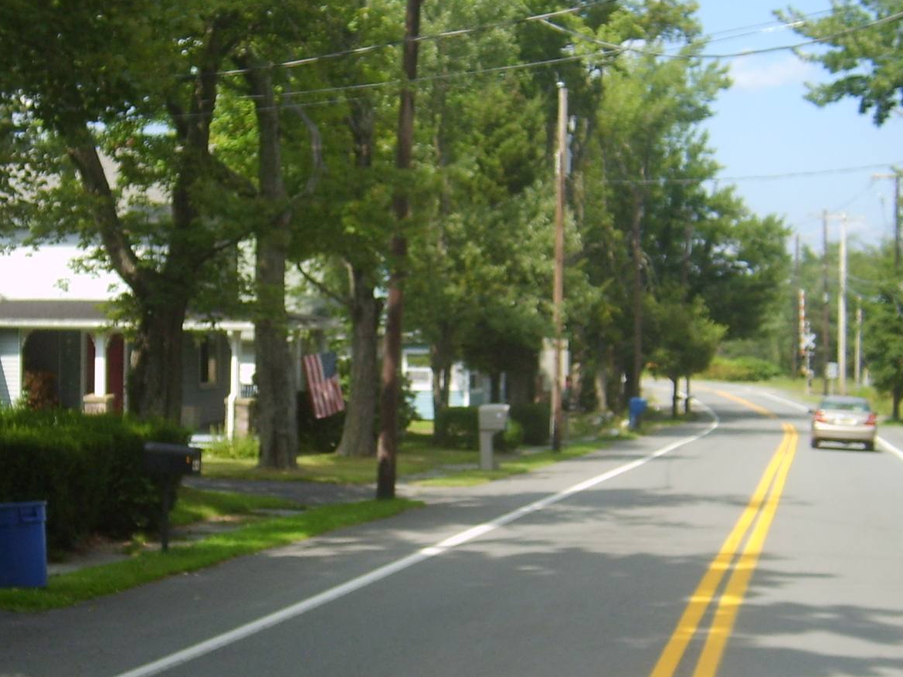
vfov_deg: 21.6
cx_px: 273
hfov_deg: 28.3
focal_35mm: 68
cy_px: 369
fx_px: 1774
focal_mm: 5.8
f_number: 2.8
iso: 50
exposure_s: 1/500
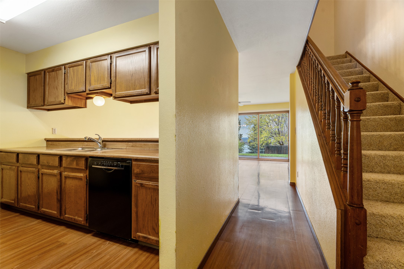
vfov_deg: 73.7
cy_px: 134
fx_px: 180
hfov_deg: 96.7
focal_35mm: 16
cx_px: 202
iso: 250
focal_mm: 16
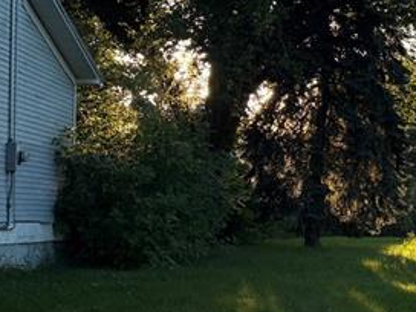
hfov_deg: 17.4
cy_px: 159
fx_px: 1178
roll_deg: +0.4
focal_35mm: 98
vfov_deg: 15.1
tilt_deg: +1.7
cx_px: 676
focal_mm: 5.96
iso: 50
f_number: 1.6
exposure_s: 1/1217
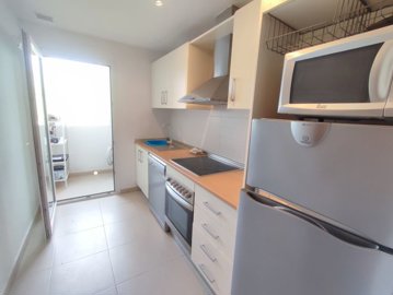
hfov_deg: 94.4
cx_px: 196
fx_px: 182
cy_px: 148
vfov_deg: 78.2
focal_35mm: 16
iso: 94
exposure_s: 1/50
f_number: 2.2
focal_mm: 1.65
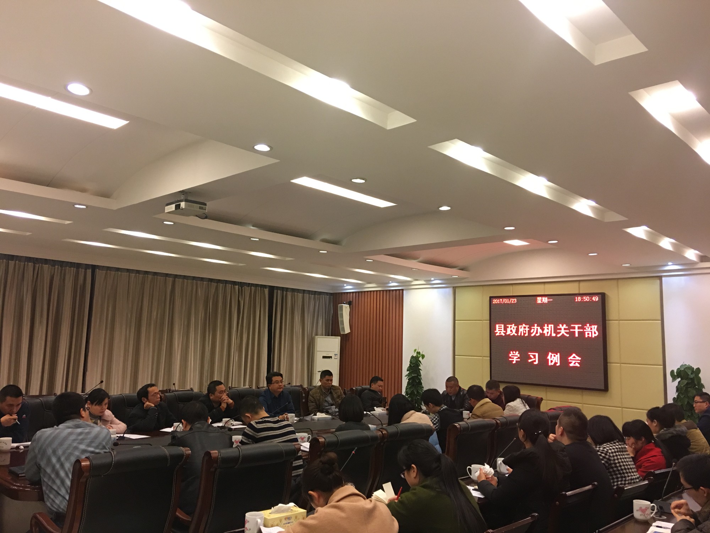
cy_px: 266
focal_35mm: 29
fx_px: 595
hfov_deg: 61.7
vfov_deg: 48.2
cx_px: 355
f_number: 2.2
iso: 100
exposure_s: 1/17
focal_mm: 4.15
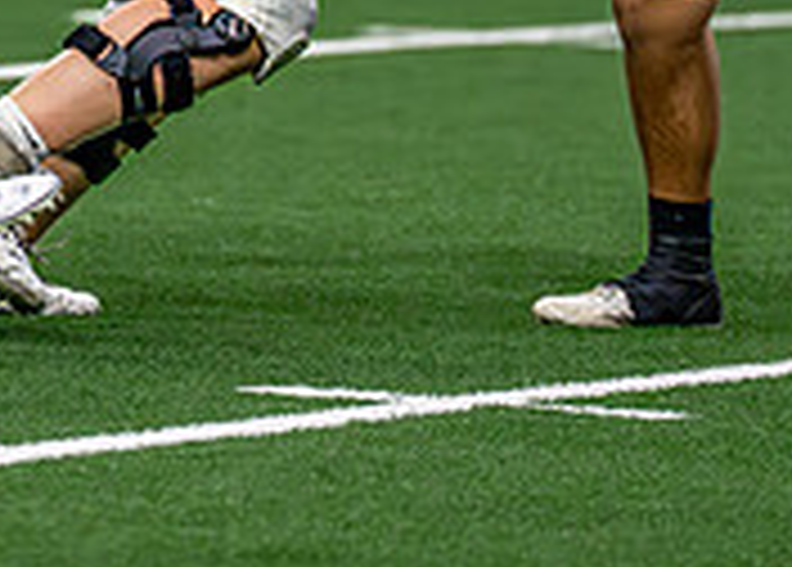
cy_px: -248
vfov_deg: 1.8
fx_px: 17581
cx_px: -73
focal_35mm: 781
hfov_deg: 2.6
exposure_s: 1/2000
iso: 4000
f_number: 2.8
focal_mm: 200
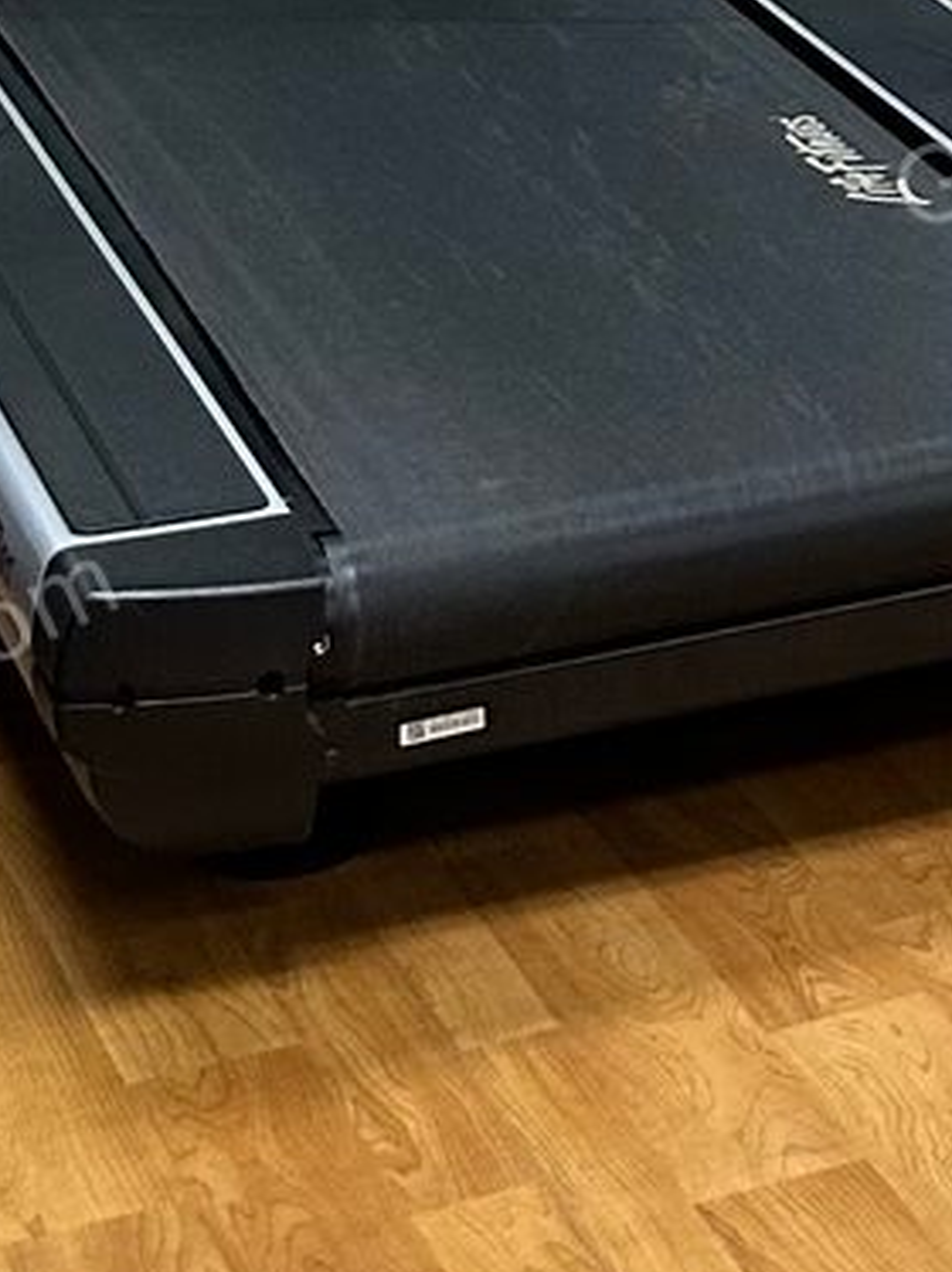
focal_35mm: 137
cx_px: 1880
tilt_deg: -0.4
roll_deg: -1.2
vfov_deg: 12.6
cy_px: -1308
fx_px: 5029
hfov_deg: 10.0
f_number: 1.78
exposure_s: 1/60
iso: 160
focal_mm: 6.86
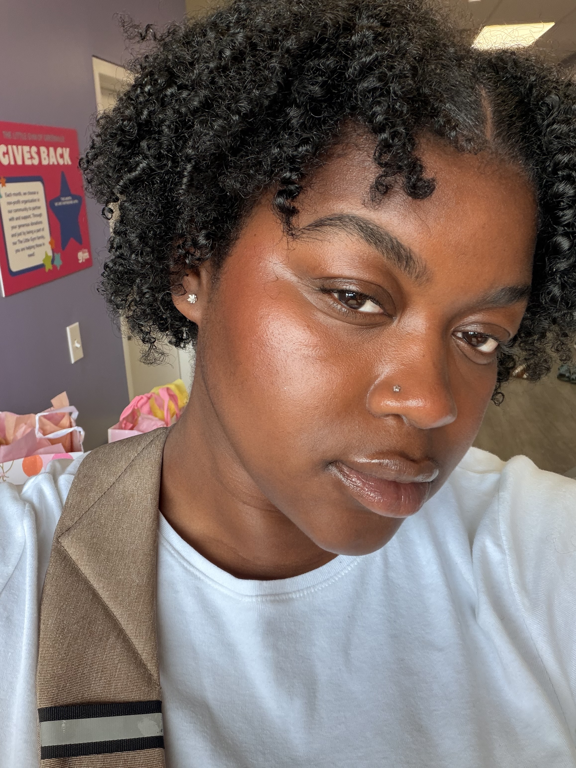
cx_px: 288
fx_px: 666
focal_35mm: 30
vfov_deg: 60.0
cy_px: 384
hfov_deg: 46.8
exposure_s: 1/121
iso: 64
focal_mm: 2.7
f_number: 1.9
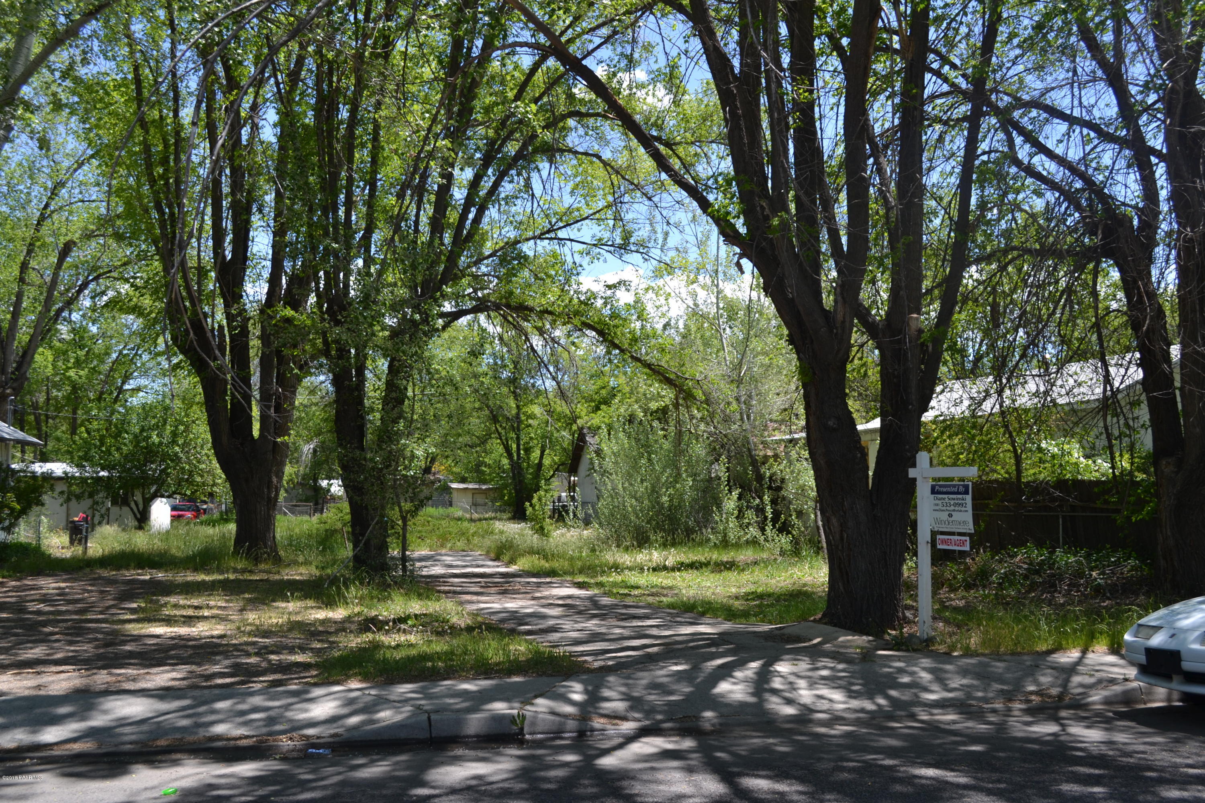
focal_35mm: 36
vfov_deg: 36.9
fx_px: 1205
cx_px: 602
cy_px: 402
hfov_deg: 53.1
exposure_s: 1/160
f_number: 6.3
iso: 100
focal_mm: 24
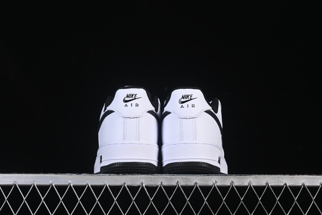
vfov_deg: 18.2
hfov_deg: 27.0
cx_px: 161
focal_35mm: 75
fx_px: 671
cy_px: 108
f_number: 8
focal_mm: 50
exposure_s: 1/80
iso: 160
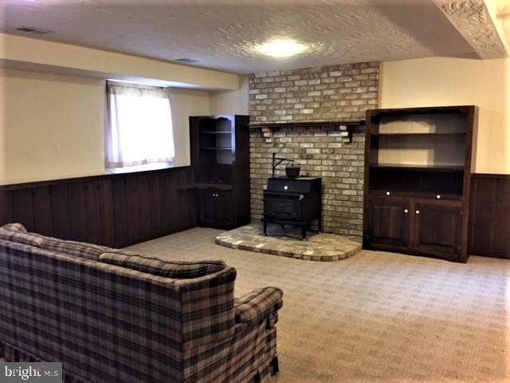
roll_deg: -0.1
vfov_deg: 48.2
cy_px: 192
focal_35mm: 29
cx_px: 255
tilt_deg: -9.1
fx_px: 427
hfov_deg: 61.7
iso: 320
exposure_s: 1/15
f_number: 2.2
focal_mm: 4.15
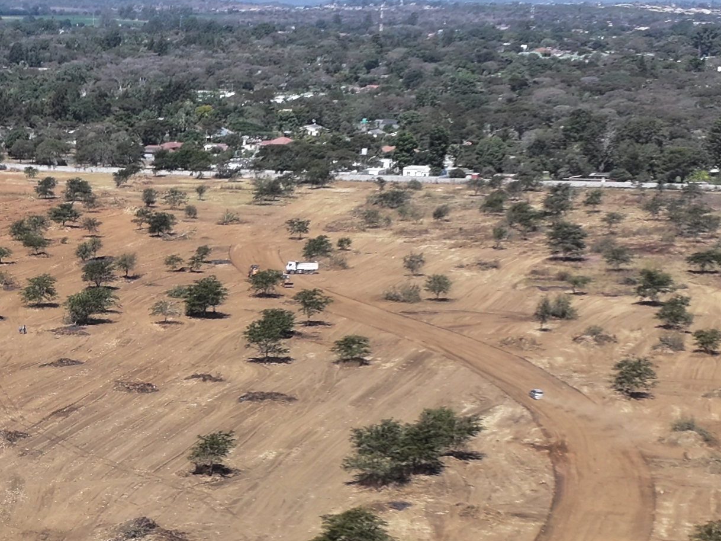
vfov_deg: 13.8
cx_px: -95
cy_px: 634
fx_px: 2166
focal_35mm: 104
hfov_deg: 18.1
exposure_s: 1/1600
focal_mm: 12.29
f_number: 2.8
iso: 100
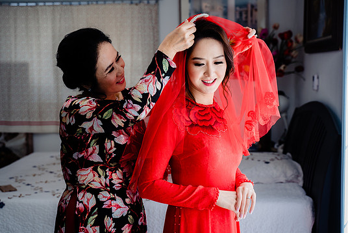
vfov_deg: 25.5
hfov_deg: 37.5
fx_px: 513
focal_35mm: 53
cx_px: 168
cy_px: 111
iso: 250
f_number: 3.5
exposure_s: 1/200
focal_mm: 49
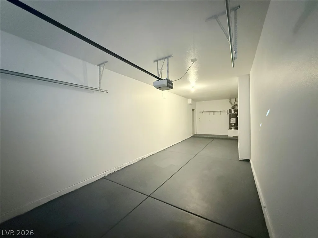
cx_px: 159
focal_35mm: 14
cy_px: 119
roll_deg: +1.0
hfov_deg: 102.1
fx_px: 129
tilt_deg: -0.1
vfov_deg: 85.7
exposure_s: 1/60
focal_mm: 2.22
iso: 1000
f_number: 2.2
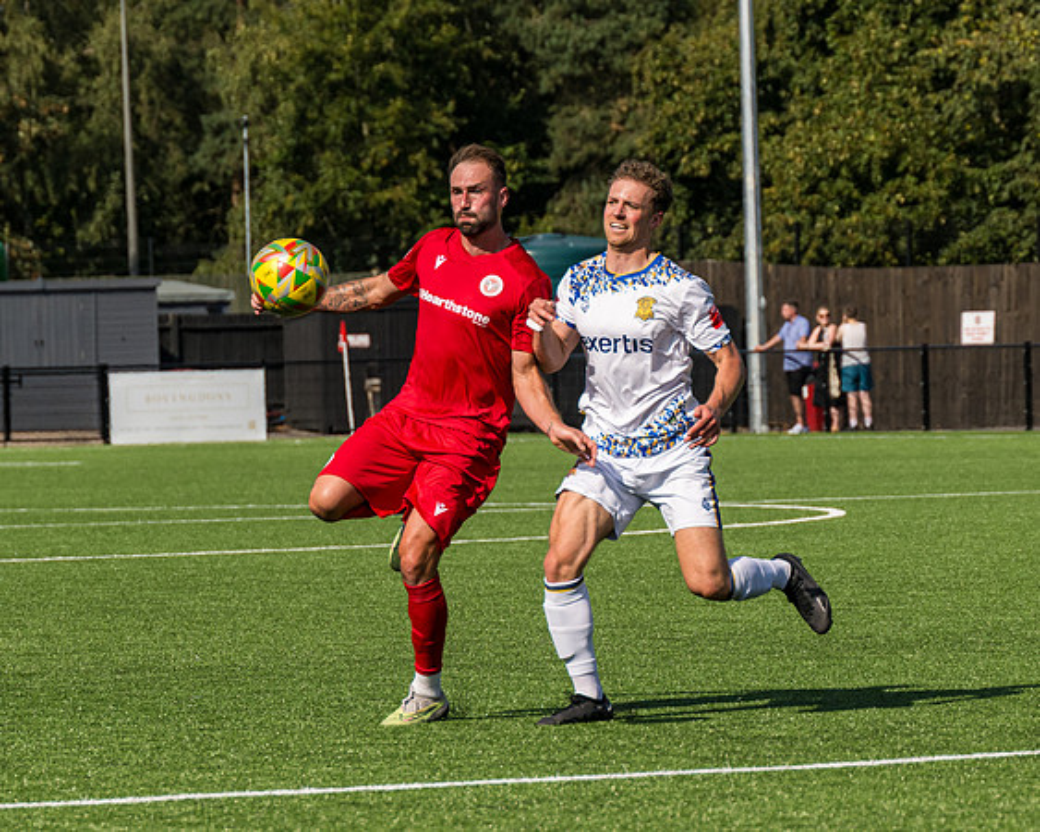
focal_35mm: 263
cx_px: 562
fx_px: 8085
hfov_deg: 7.4
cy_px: 429
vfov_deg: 5.9
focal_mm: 110
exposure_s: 1/2500
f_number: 4.5
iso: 200
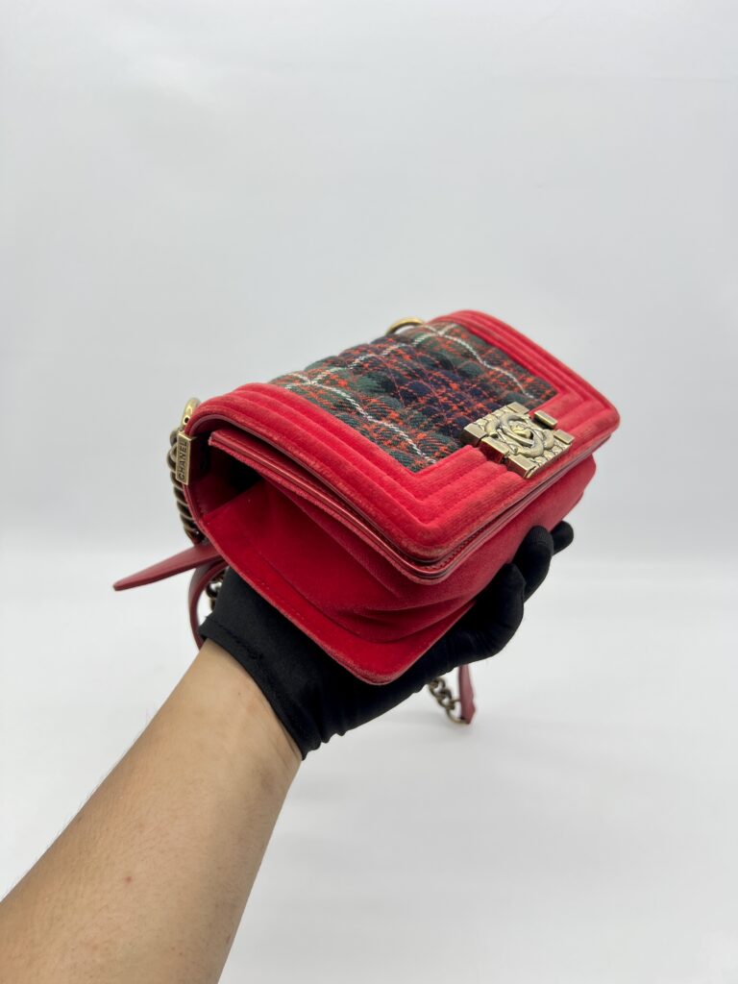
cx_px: 369
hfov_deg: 53.1
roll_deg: +0.0
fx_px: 739
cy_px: 492
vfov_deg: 67.3
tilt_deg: -27.8
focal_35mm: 26
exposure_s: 1/103
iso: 32
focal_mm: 5.7
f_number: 1.5
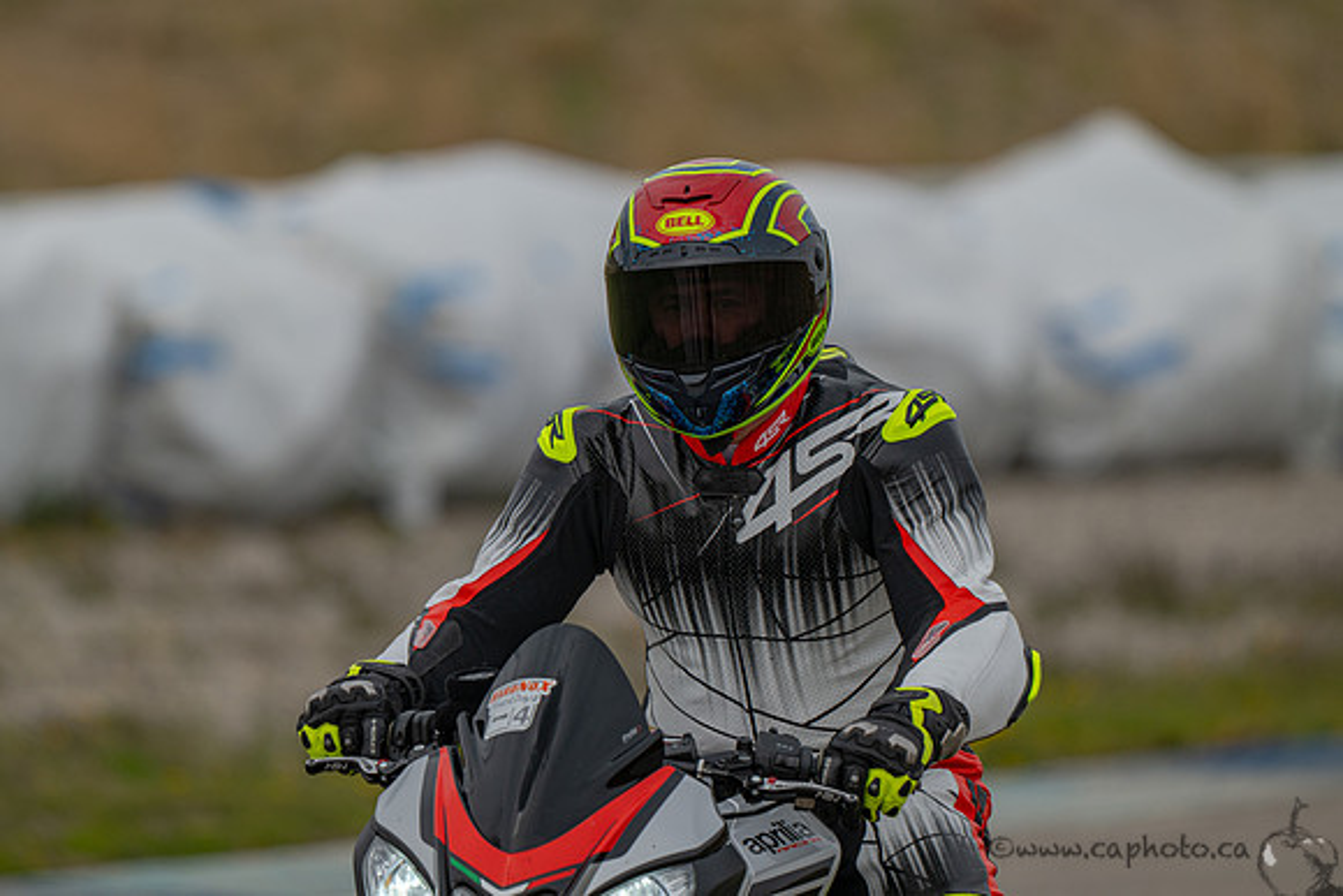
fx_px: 22388
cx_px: 672
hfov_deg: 3.4
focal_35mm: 600
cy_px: 448
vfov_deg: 2.3
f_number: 6.3
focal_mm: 600
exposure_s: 1/1600
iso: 280
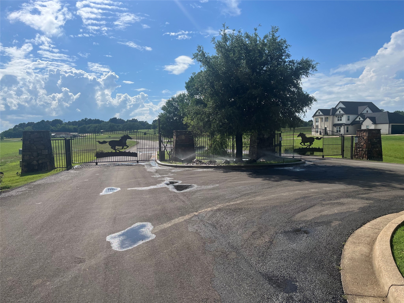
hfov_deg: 67.3
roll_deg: -0.8
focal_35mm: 26
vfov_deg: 53.1
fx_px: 303
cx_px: 202
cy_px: 152
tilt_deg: -4.1
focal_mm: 5.1
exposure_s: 1/7353
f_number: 1.6
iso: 50
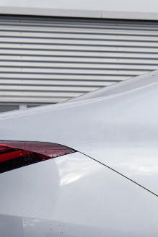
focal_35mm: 149
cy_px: 236
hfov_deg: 9.1
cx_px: 196
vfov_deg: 13.6
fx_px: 982
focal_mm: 23
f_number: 4.3
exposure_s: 1/640
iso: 200
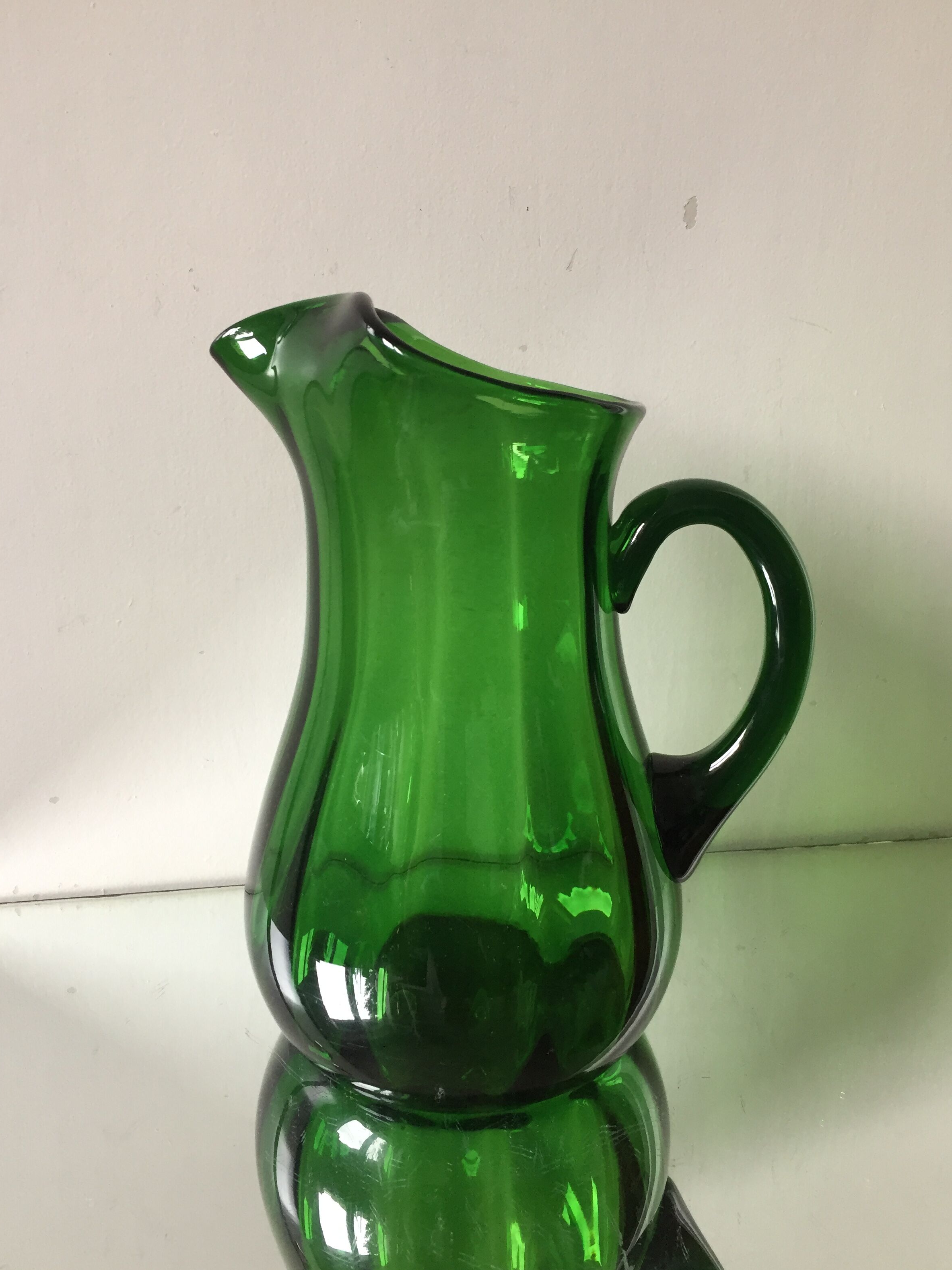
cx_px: 464
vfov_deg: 60.0
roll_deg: +0.0
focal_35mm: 30
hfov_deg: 46.8
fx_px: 1100
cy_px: 644
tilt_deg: -16.1
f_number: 2.2
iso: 100
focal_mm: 4.15
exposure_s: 1/33
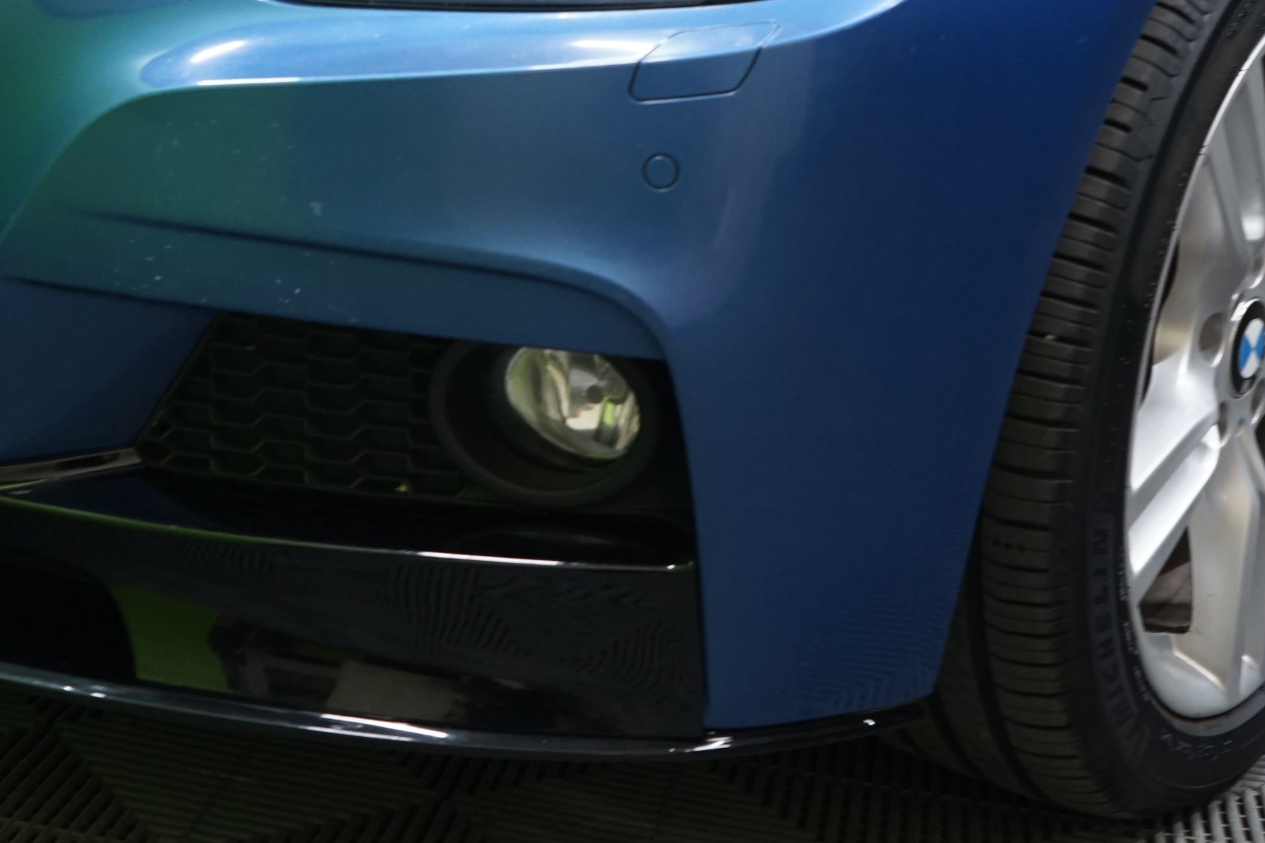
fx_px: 2214
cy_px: 154
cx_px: 292
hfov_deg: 31.2
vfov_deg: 21.3
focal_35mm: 63
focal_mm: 32
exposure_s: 1/20
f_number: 5.6
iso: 1250
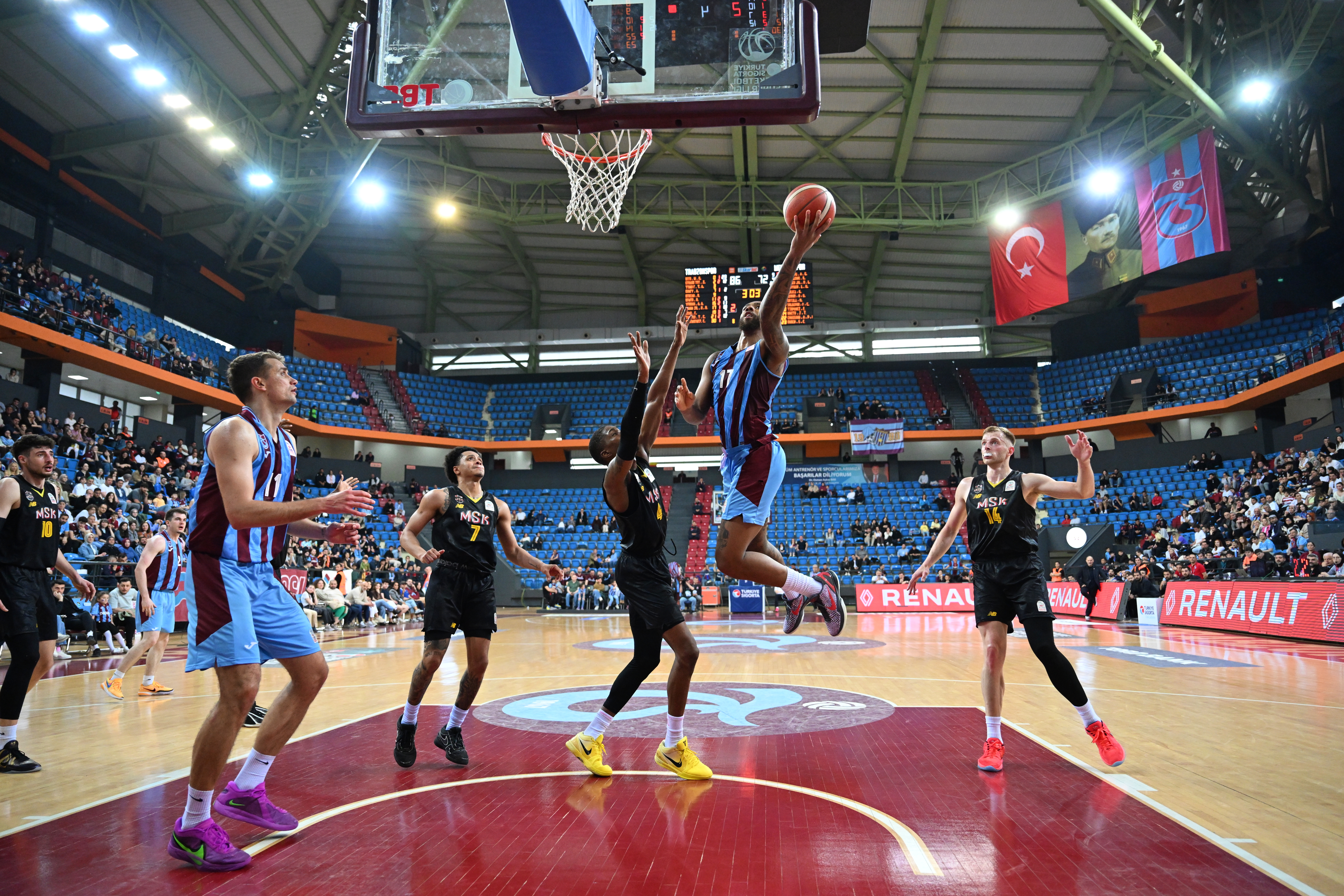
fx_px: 896
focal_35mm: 24
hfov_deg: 73.7
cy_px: 448
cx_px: 672
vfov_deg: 53.1
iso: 4000
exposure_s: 1/1600
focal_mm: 24
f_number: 2.8
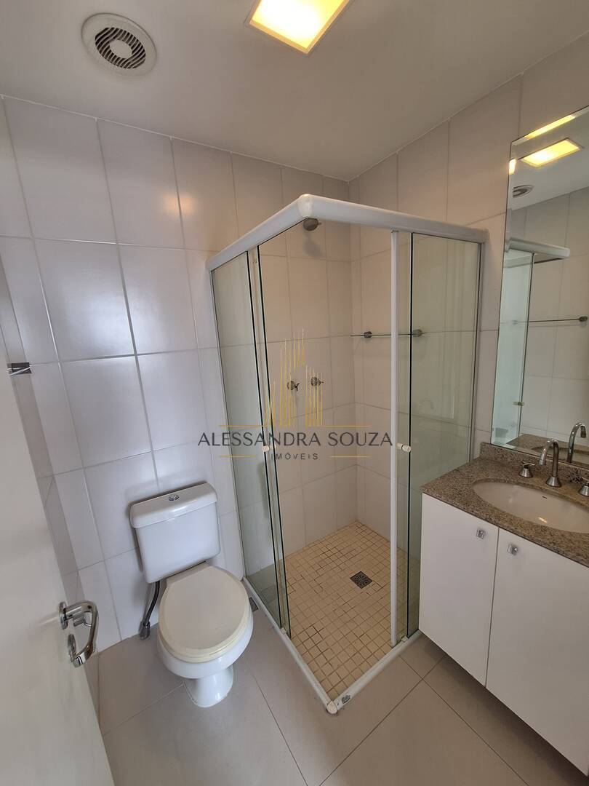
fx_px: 295
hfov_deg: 89.9
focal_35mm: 13
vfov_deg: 106.2
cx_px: 294
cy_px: 393
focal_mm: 1.74
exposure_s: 1/40
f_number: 2.2
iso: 80
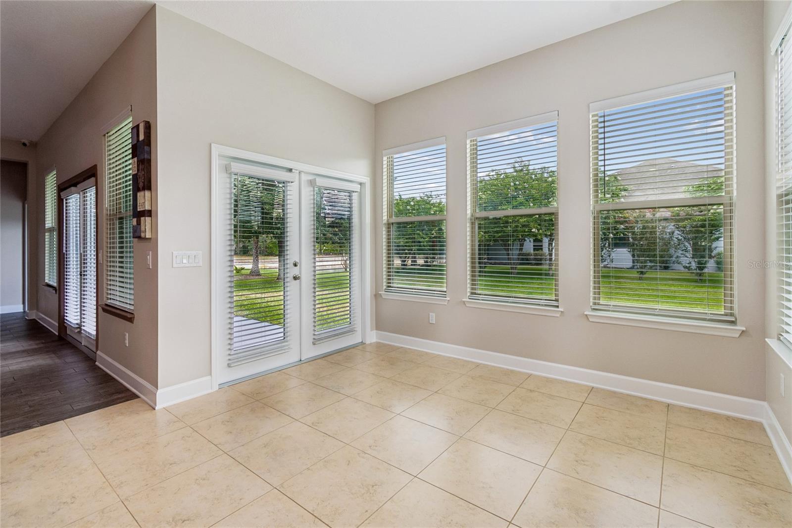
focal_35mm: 15
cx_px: 396
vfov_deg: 77.3
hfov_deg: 100.4
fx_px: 330
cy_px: 264
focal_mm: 10
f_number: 7.1
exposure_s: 1/25
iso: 100
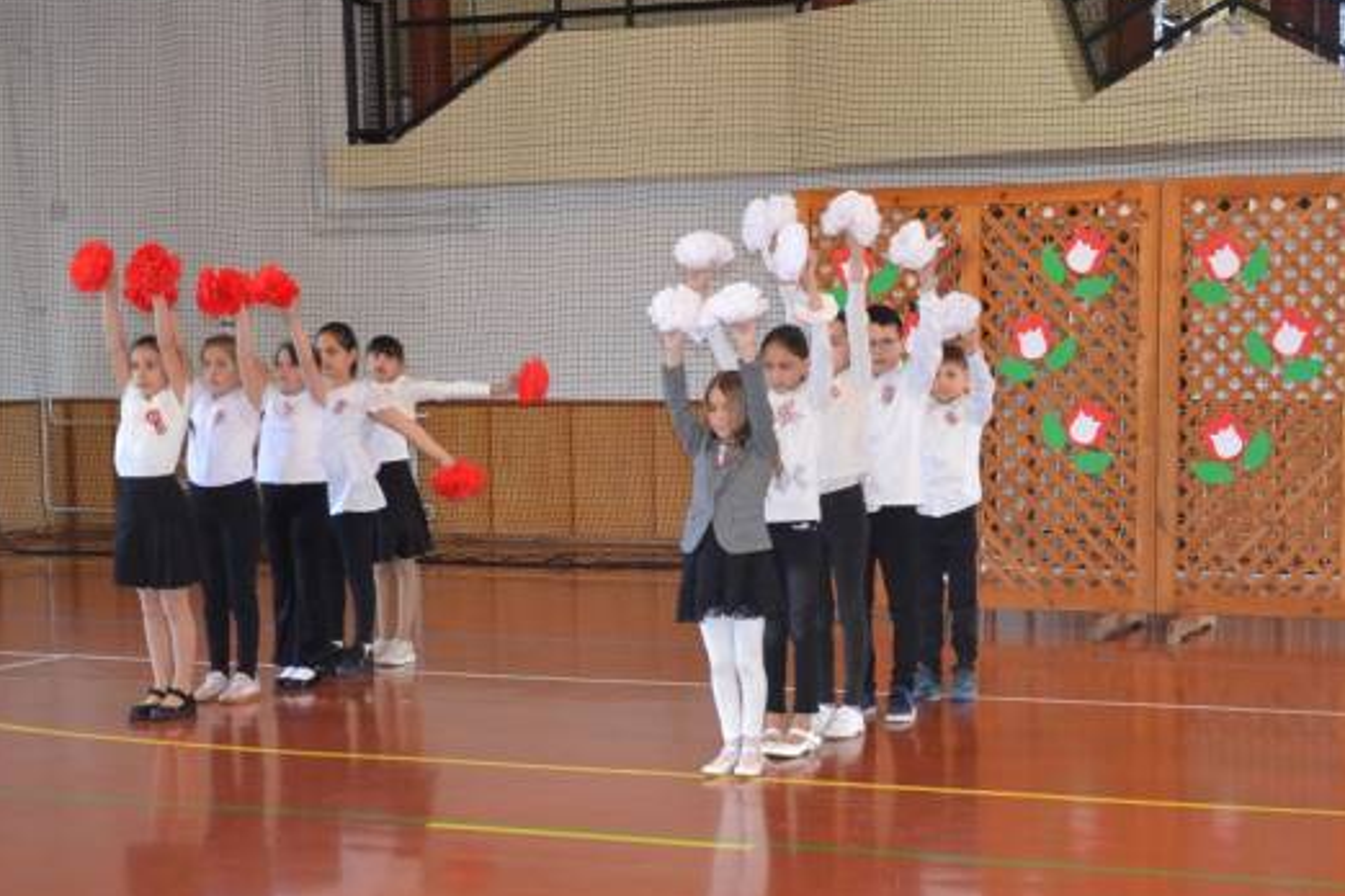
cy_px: 606
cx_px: 837
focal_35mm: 69
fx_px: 2578
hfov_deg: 29.1
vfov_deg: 19.7
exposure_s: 1/60
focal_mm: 30
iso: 1100
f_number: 4.2
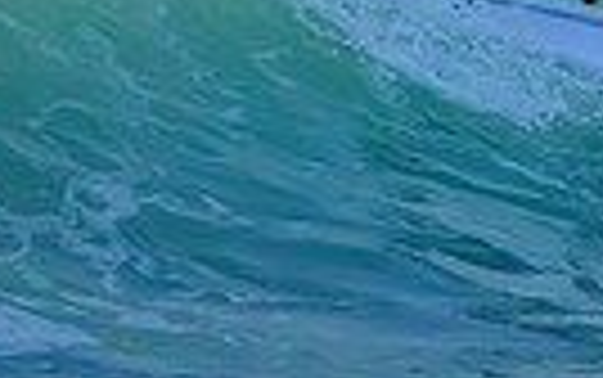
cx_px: 876
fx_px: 64984
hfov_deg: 0.5
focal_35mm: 3951
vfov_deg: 0.3
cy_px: -204
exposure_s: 1/1600
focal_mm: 800
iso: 3200
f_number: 11
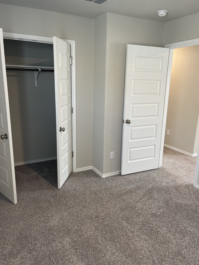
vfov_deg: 65.3
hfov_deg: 51.3
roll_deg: -1.7
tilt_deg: -15.8
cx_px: 99
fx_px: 207
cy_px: 132
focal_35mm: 27
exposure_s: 1/60
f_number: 1.6
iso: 80
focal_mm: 5.1
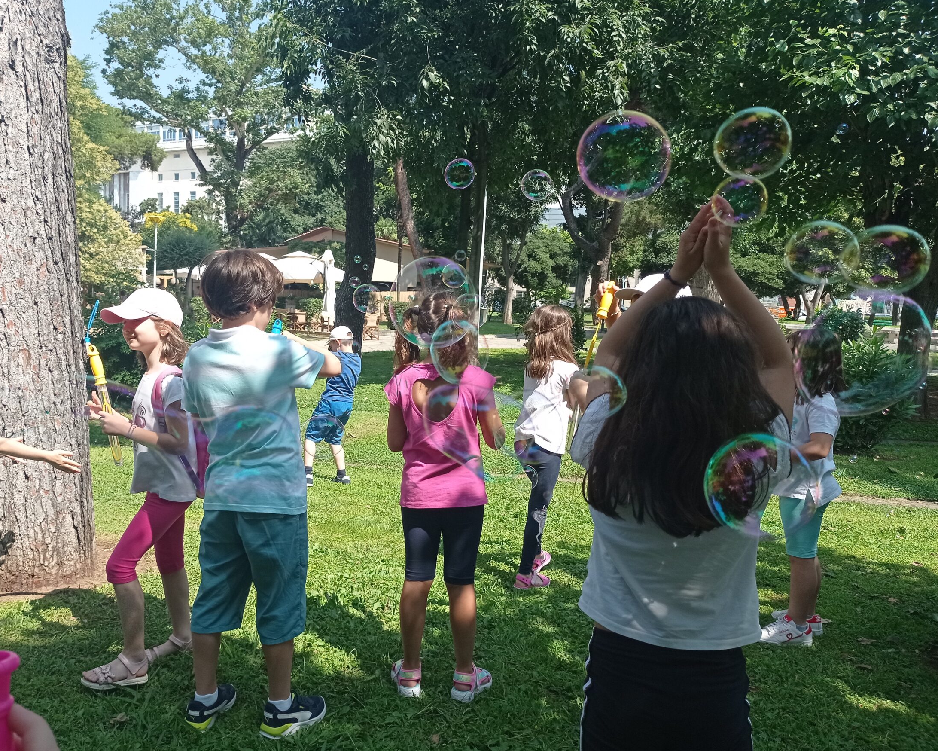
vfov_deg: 45.8
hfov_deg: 55.5
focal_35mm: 32
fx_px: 889
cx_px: 404
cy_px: 368
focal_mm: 4.7
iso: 105
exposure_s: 1/1712
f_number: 1.79
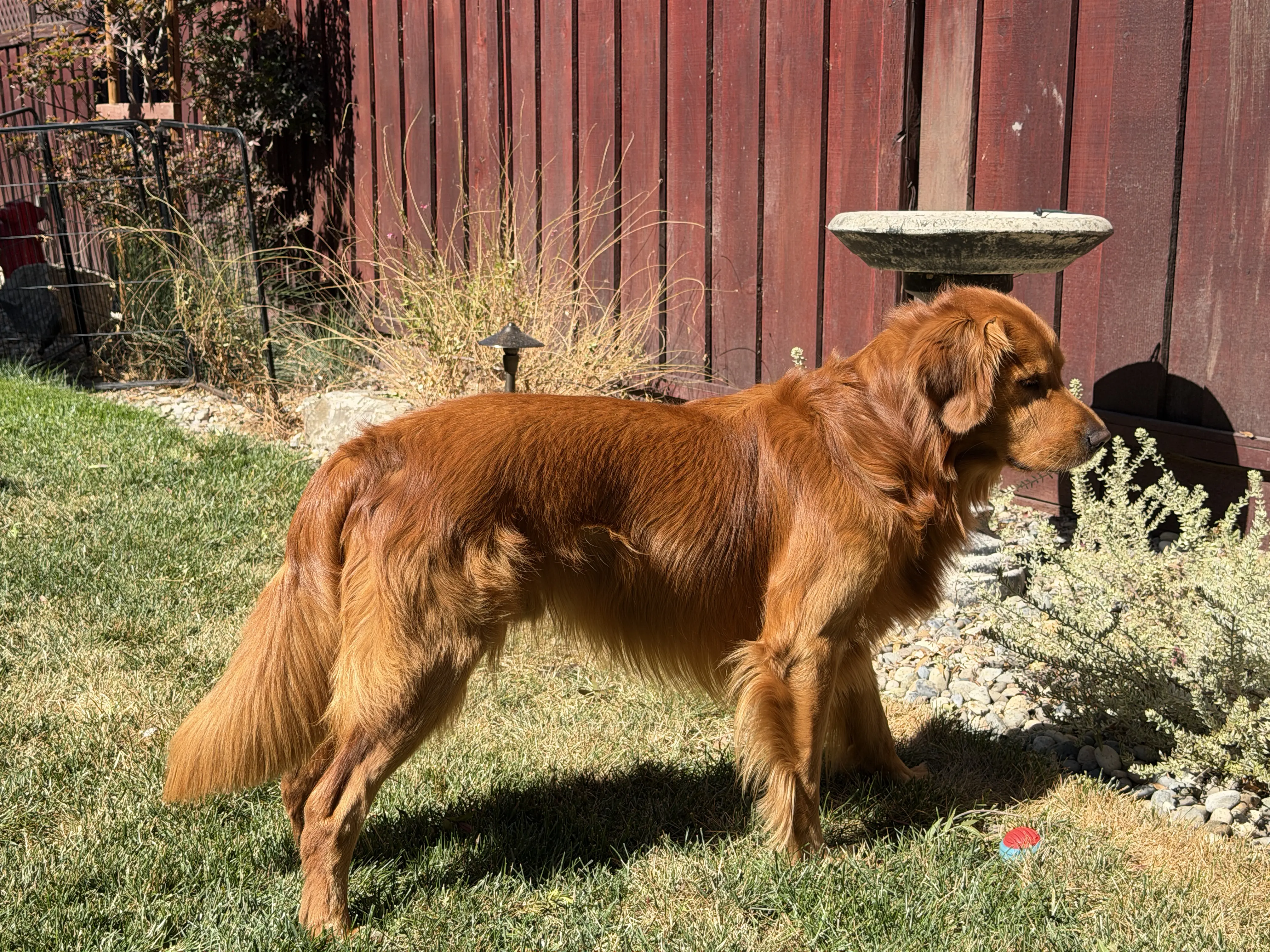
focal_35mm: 48
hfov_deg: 39.7
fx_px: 1761
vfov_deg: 30.3
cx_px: 635
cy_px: 476
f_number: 1.78
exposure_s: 1/2415
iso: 64
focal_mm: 6.76
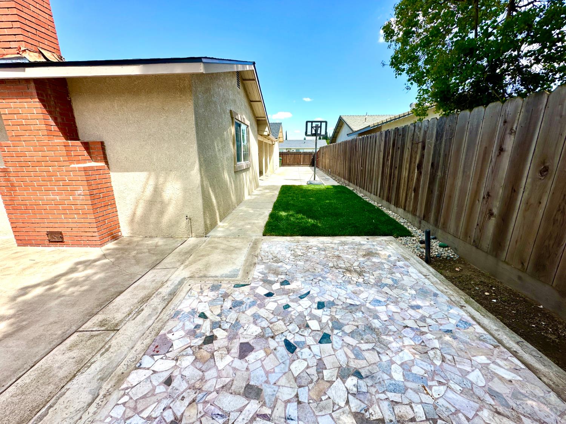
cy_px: 212
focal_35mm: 14
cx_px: 283
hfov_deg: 102.1
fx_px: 229
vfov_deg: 85.7
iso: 40
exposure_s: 1/831
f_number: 2.2
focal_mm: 2.22
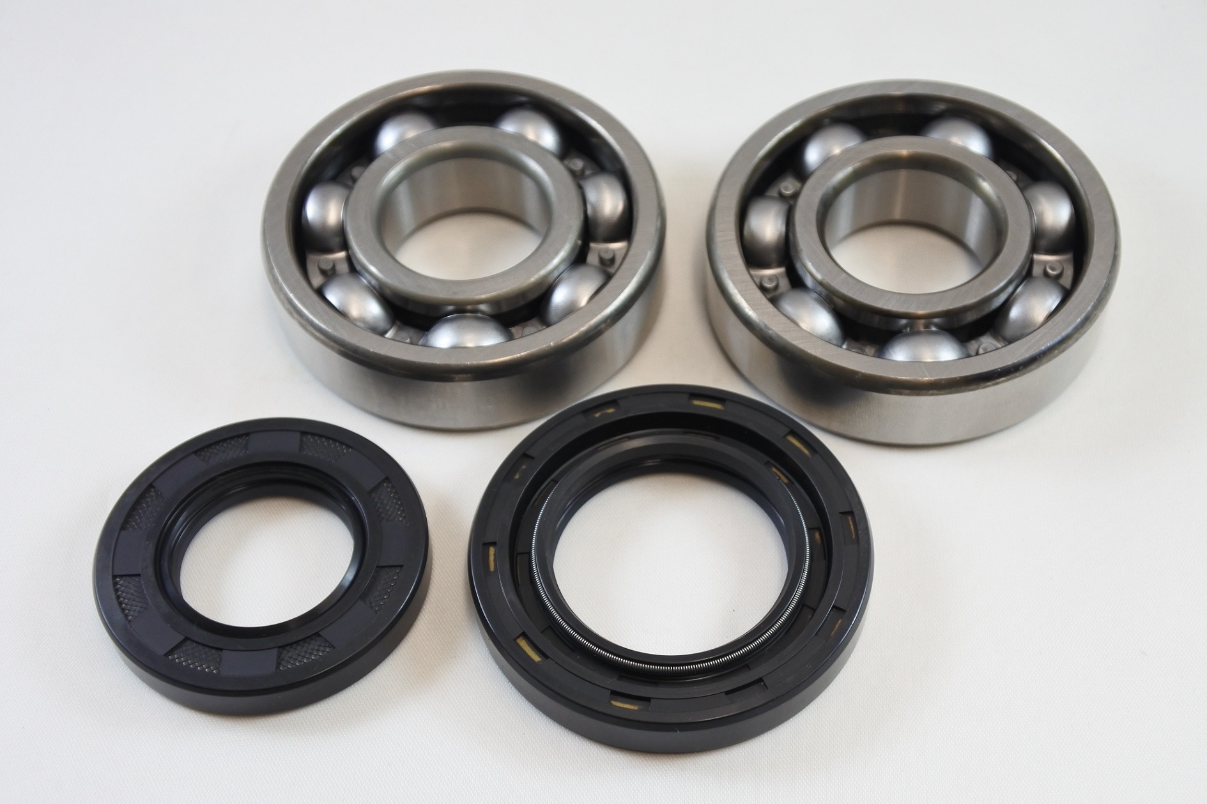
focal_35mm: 49
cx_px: 604
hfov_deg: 40.3
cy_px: 402
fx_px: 1643
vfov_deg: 27.5
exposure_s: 1/125
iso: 500
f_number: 4.5
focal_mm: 18.4
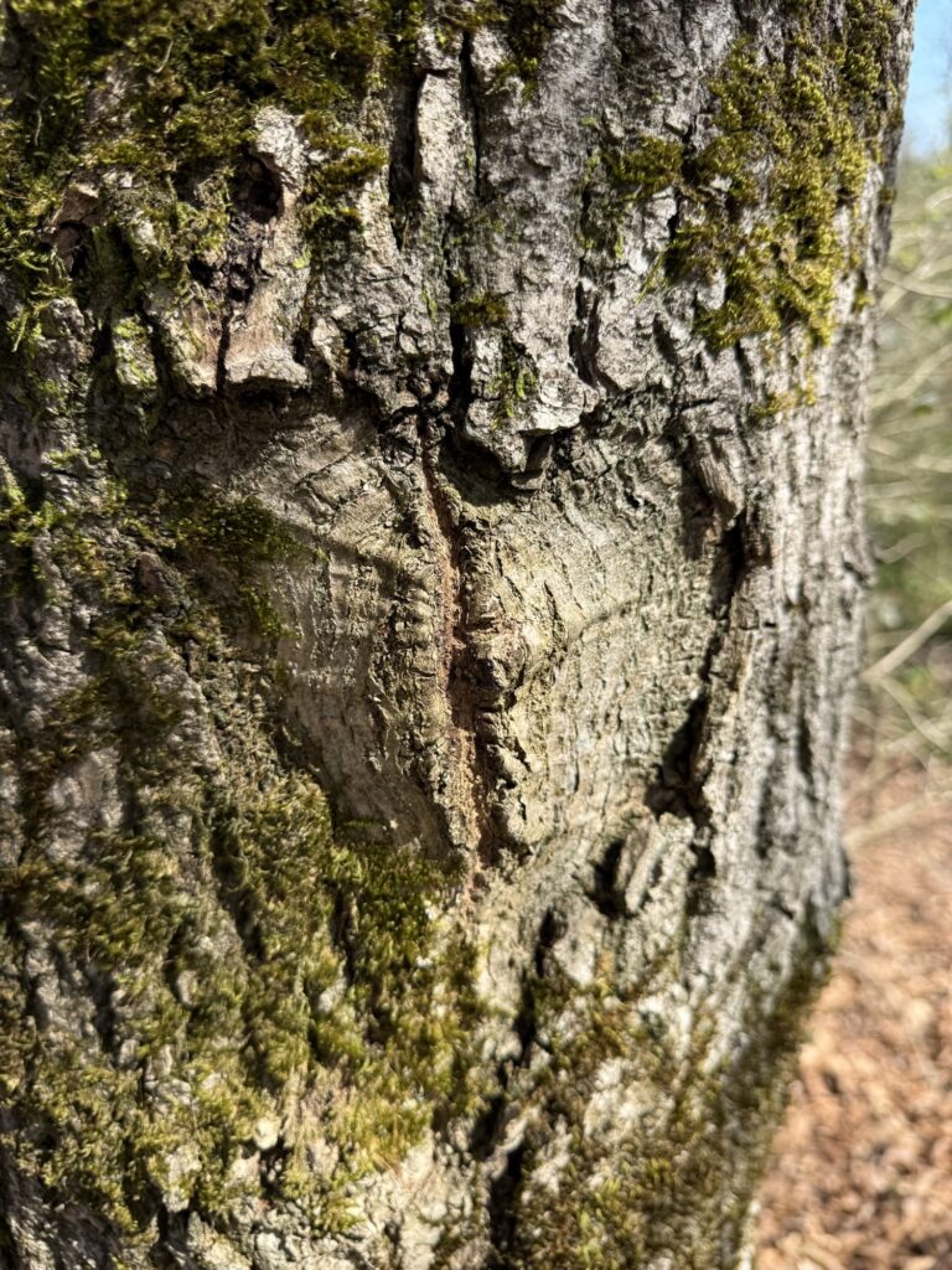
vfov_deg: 71.6
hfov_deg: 56.8
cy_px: 635
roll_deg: +1.5
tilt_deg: -19.4
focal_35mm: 24
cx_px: 476
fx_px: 880
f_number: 1.78
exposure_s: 1/1314
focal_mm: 6.76
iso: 80
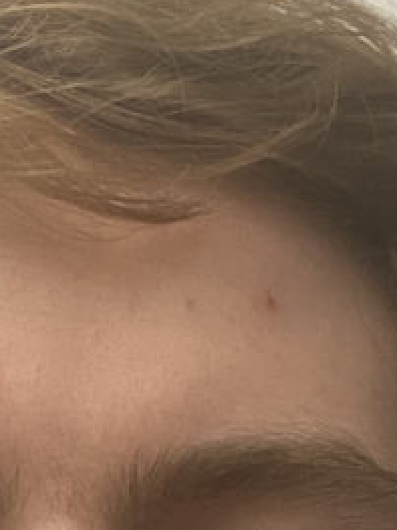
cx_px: 14
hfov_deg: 12.7
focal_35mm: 115
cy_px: 687
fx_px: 1760
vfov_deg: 16.2
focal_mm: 2.71
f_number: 2.2
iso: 320
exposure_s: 1/50
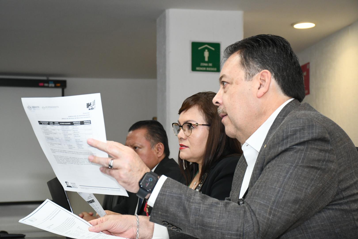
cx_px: 179
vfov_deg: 17.5
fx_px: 776
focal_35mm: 78
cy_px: 120
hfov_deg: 26.0
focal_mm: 52
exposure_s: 1/125
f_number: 6.3
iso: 2500
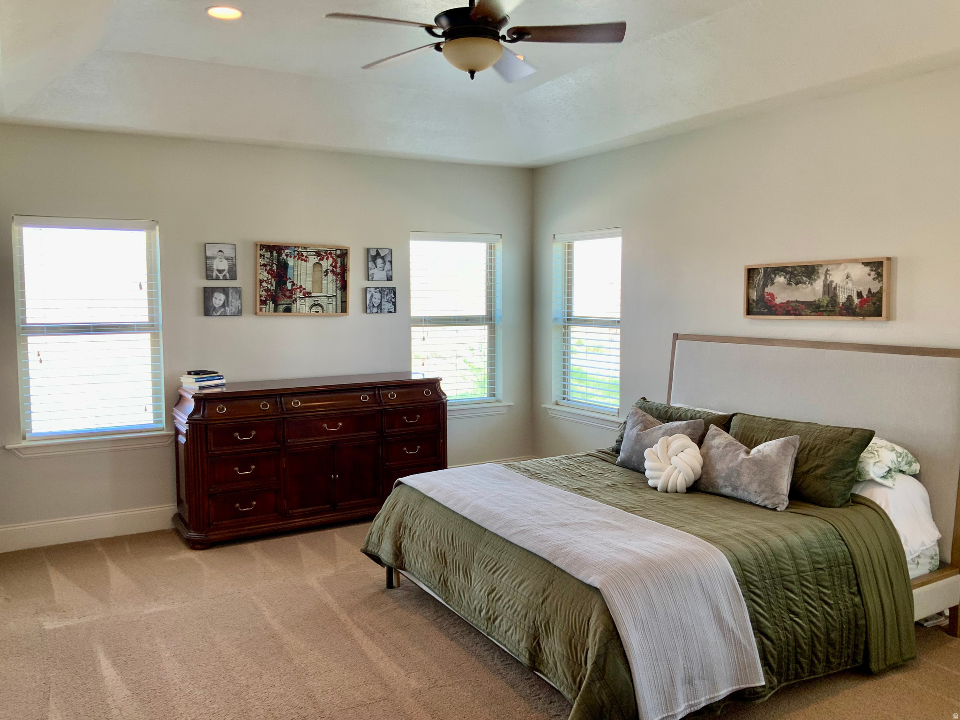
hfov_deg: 61.7
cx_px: 480
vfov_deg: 48.2
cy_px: 360
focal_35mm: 29
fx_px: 804
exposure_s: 1/60
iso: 40
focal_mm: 3
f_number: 1.8
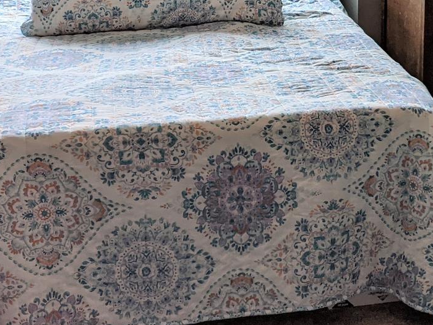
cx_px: 340
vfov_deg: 18.2
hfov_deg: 24.4
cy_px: 10
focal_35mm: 79
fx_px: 988
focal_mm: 4.44
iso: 74
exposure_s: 1/133
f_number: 1.8
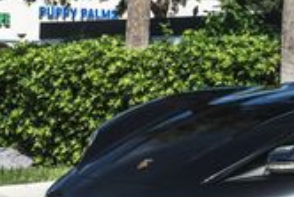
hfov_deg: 10.1
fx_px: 1586
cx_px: 483
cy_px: 27
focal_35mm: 194
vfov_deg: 7.1
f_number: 8
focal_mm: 44
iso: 100
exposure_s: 1/100
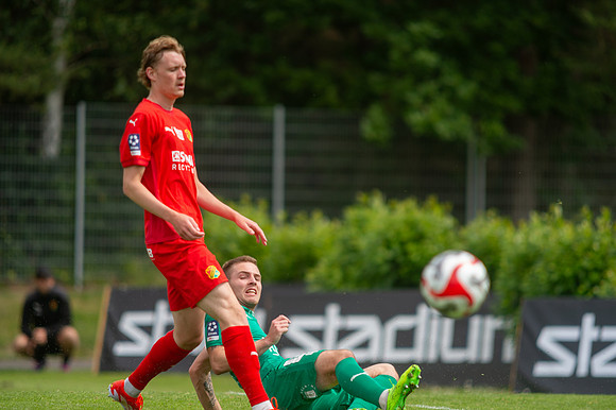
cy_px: 205
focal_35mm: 420
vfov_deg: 3.3
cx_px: 308
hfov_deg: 4.9
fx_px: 7182
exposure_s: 1/1600
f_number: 4
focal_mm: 420
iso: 320
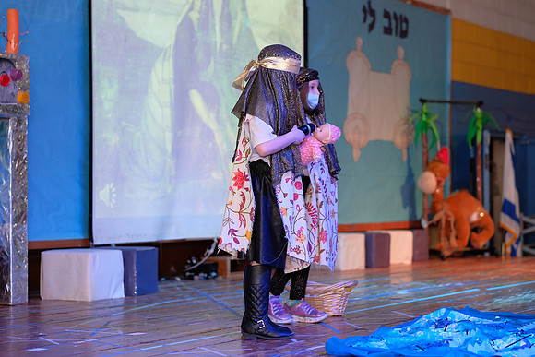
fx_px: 1249
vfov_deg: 16.3
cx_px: 268
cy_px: 178
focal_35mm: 84
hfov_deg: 24.2
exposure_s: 1/180
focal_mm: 56
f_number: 2.2
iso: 800
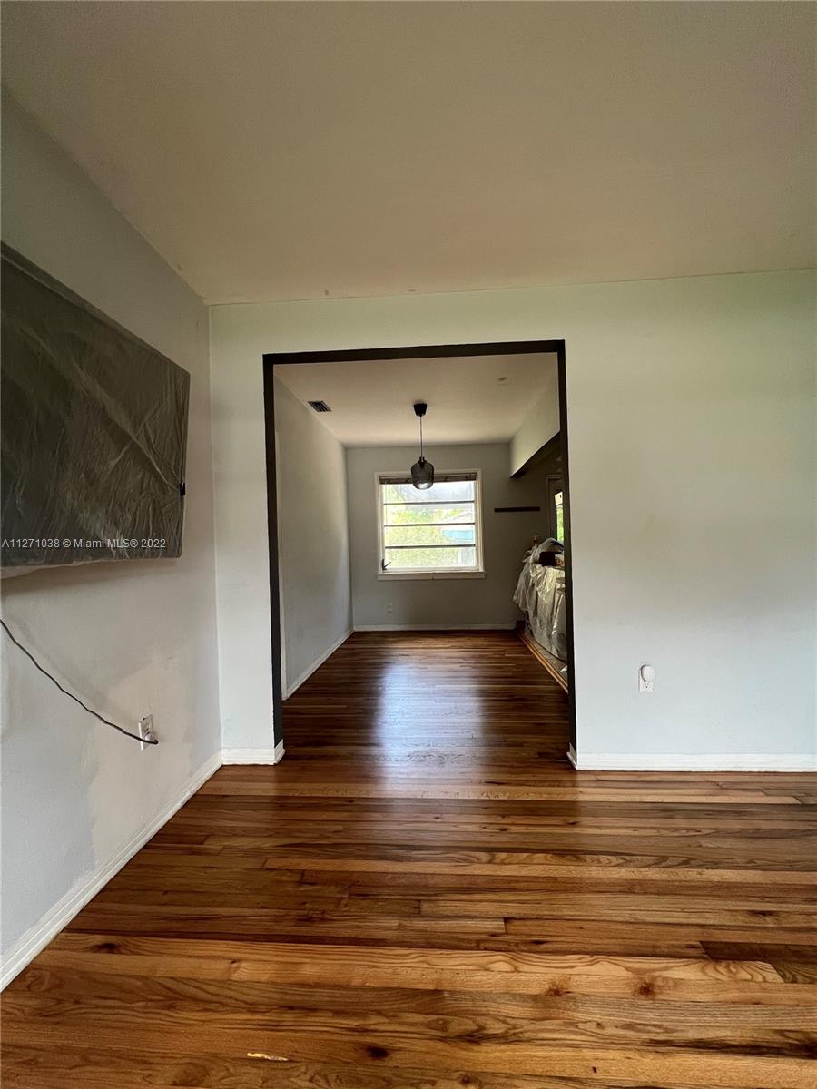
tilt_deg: +0.0
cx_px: 408
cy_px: 544
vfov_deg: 106.2
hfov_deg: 89.9
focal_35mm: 13
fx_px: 409
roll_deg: +0.9
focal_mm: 1.57
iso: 125
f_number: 1.8
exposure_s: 1/99
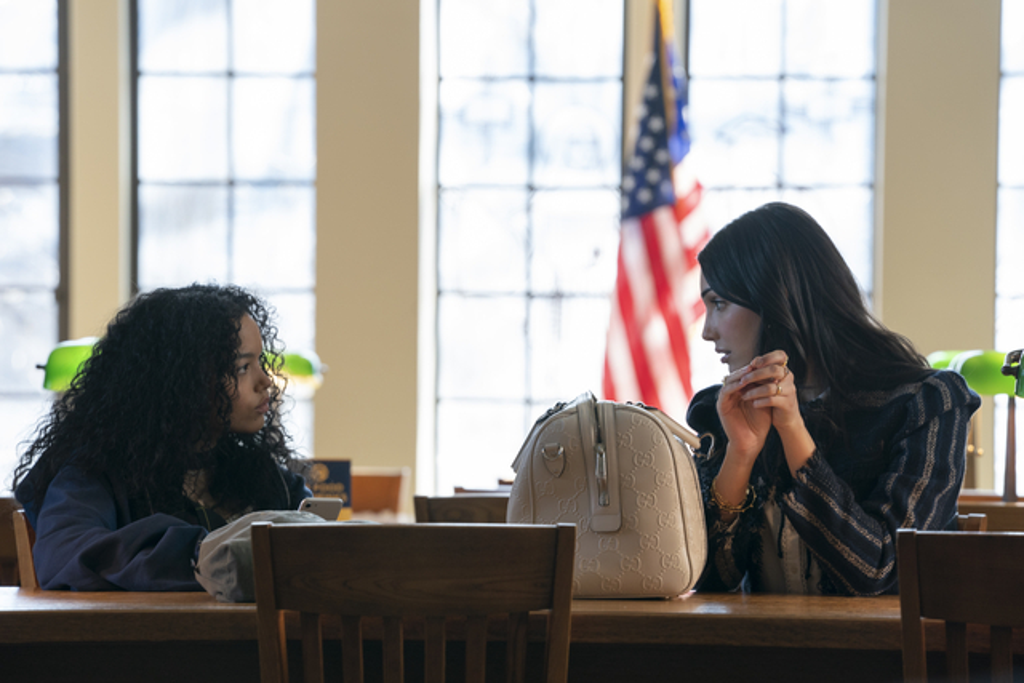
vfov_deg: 6.9
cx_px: 512
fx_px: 5690
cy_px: 342
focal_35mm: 200
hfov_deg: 10.3
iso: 1000
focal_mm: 200
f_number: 5
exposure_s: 1/125
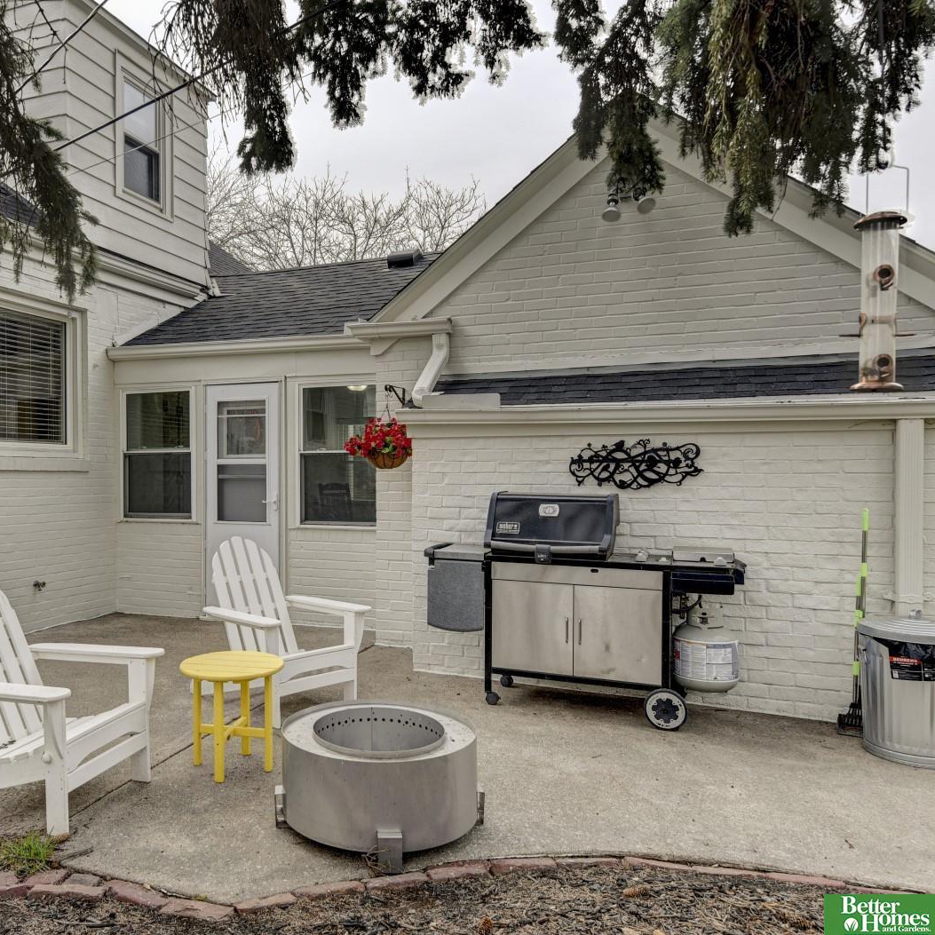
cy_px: 473
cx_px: 318
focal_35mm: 31
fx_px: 947
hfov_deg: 51.6
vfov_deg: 52.5
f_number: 8
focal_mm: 24
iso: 400
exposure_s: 1/500
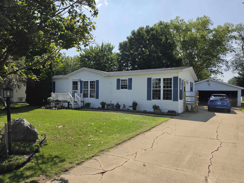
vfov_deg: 58.9
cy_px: 92
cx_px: 122
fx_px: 162
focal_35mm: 23
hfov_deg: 73.9
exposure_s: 1/7939
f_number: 1.4
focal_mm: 6.5
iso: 50
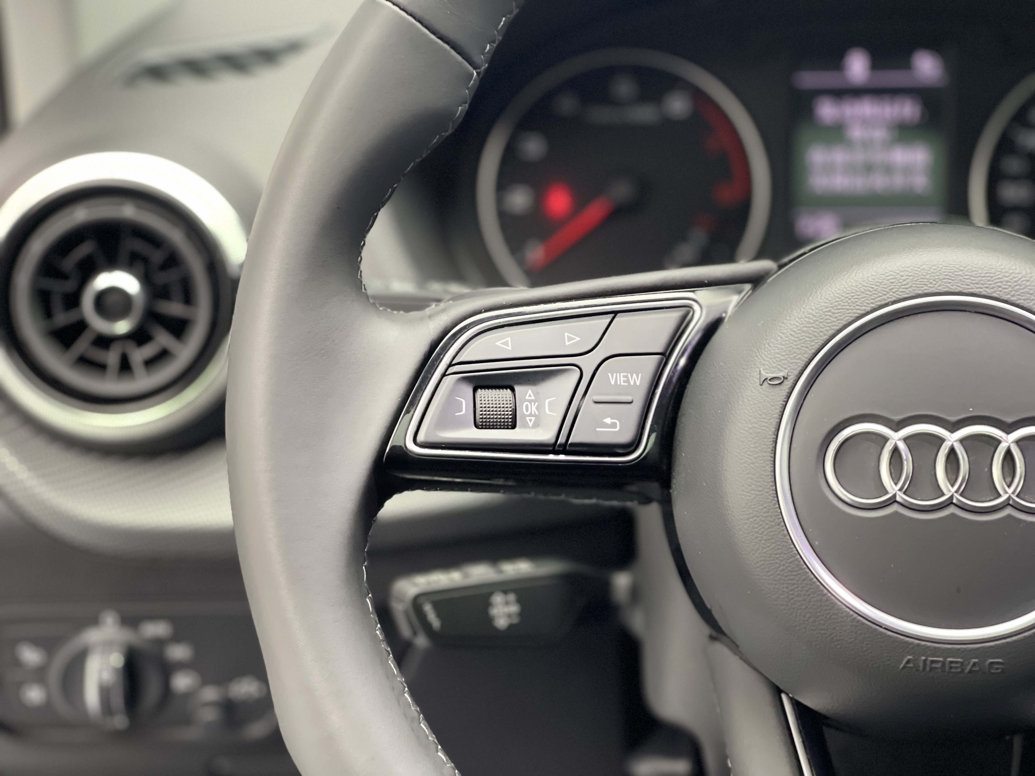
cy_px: 388
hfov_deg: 30.3
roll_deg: +0.7
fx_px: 1914
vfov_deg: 22.9
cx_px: 518
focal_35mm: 64
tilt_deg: -19.9
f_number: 2.2
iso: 320
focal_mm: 7.5
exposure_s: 1/25
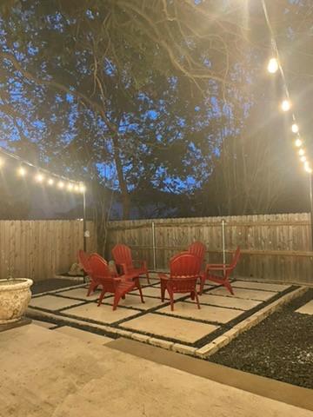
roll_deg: +1.6
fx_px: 313
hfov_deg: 53.1
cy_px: 208
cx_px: 156
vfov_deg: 67.3
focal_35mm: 26
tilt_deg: +3.1
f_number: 1.6
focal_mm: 4.2
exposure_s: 1/30
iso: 800
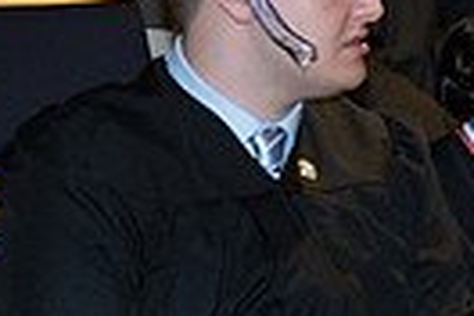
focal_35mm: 370
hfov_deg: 5.5
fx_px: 4871
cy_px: 102
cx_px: 876
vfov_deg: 3.7
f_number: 5
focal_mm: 84
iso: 1000
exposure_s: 1/80
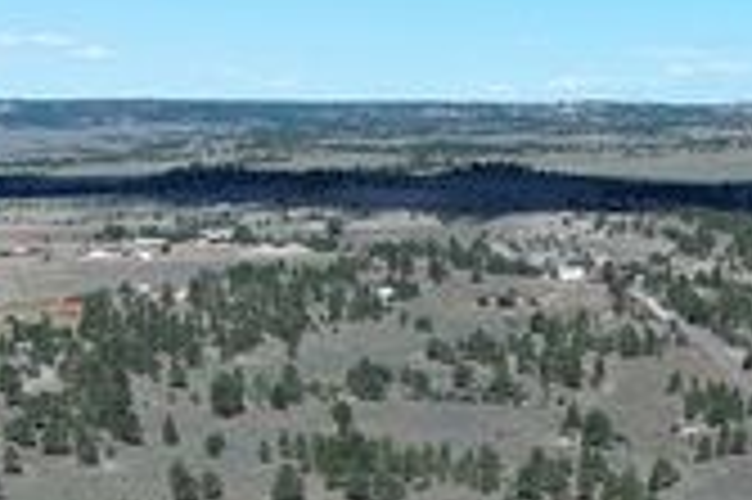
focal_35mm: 87
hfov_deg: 20.6
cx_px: 1063
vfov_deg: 15.3
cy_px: 543
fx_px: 1816
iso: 100
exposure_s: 1/1400
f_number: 2.8
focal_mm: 10.57
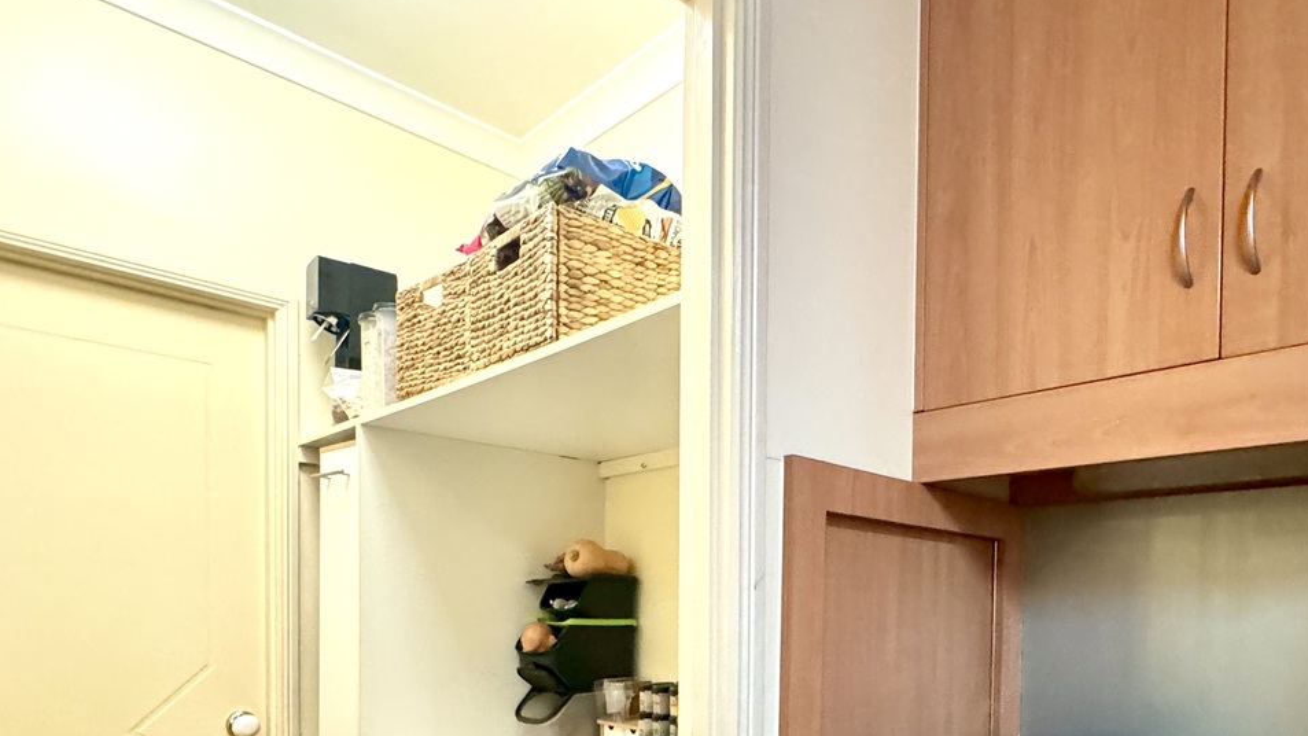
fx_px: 832
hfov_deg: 75.1
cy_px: 632
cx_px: 808
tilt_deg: -2.0
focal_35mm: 24
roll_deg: -0.9
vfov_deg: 44.3
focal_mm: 2.22
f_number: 2.2
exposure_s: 1/50
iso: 1000
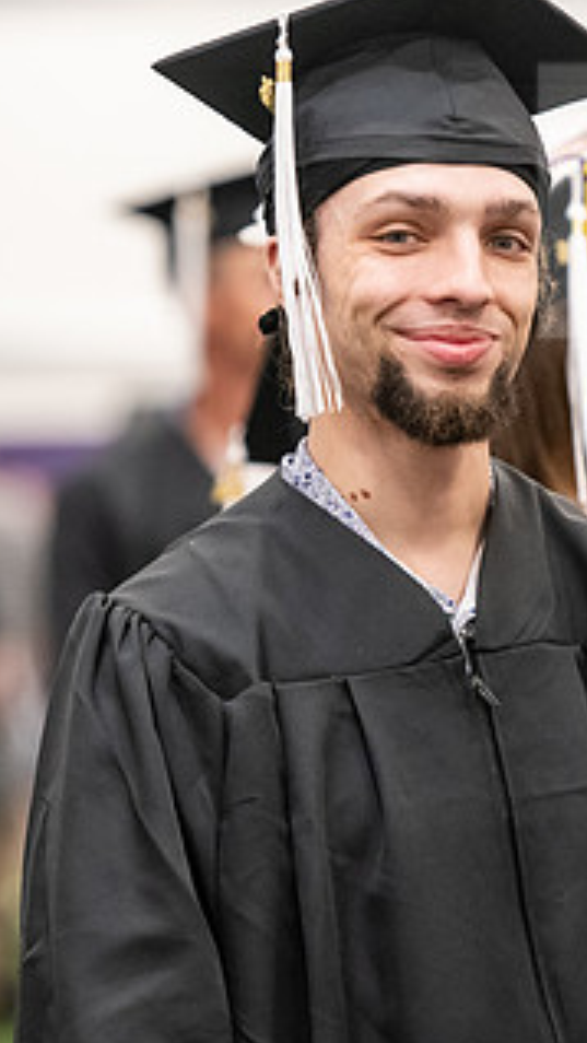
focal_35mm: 306
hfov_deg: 4.0
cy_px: 461
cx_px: 439
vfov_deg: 7.1
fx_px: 8463
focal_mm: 160
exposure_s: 1/200
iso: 3200
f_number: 3.2
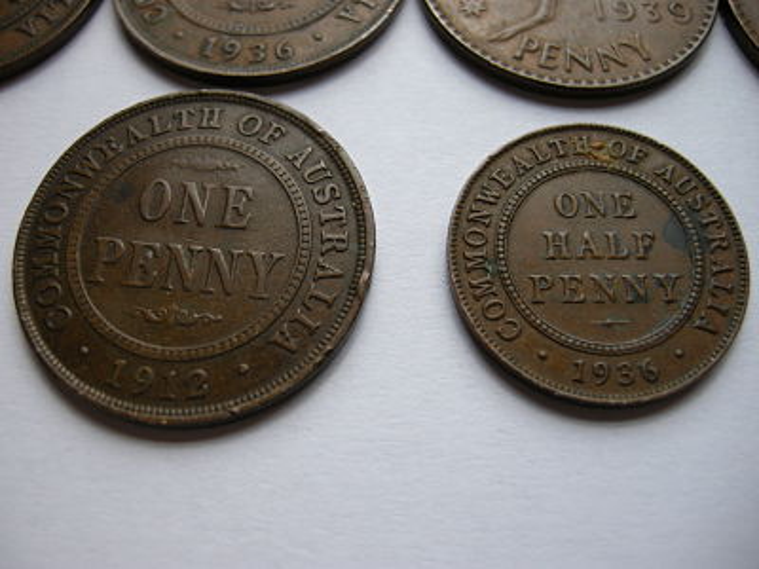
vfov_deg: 40.7
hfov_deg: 52.6
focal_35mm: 35
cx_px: 380
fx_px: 767
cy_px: 284
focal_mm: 7.5
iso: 64
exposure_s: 1/362
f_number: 2.7
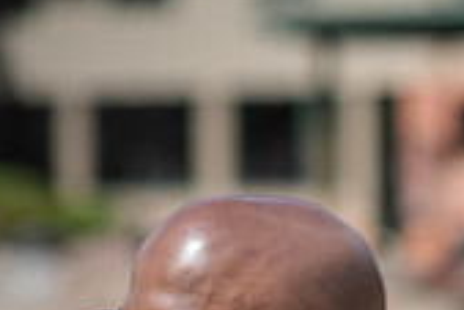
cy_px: 516
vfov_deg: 4.7
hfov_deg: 7.0
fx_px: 3754
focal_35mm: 291
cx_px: 656
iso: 125
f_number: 2.8
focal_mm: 85
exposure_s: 1/1600
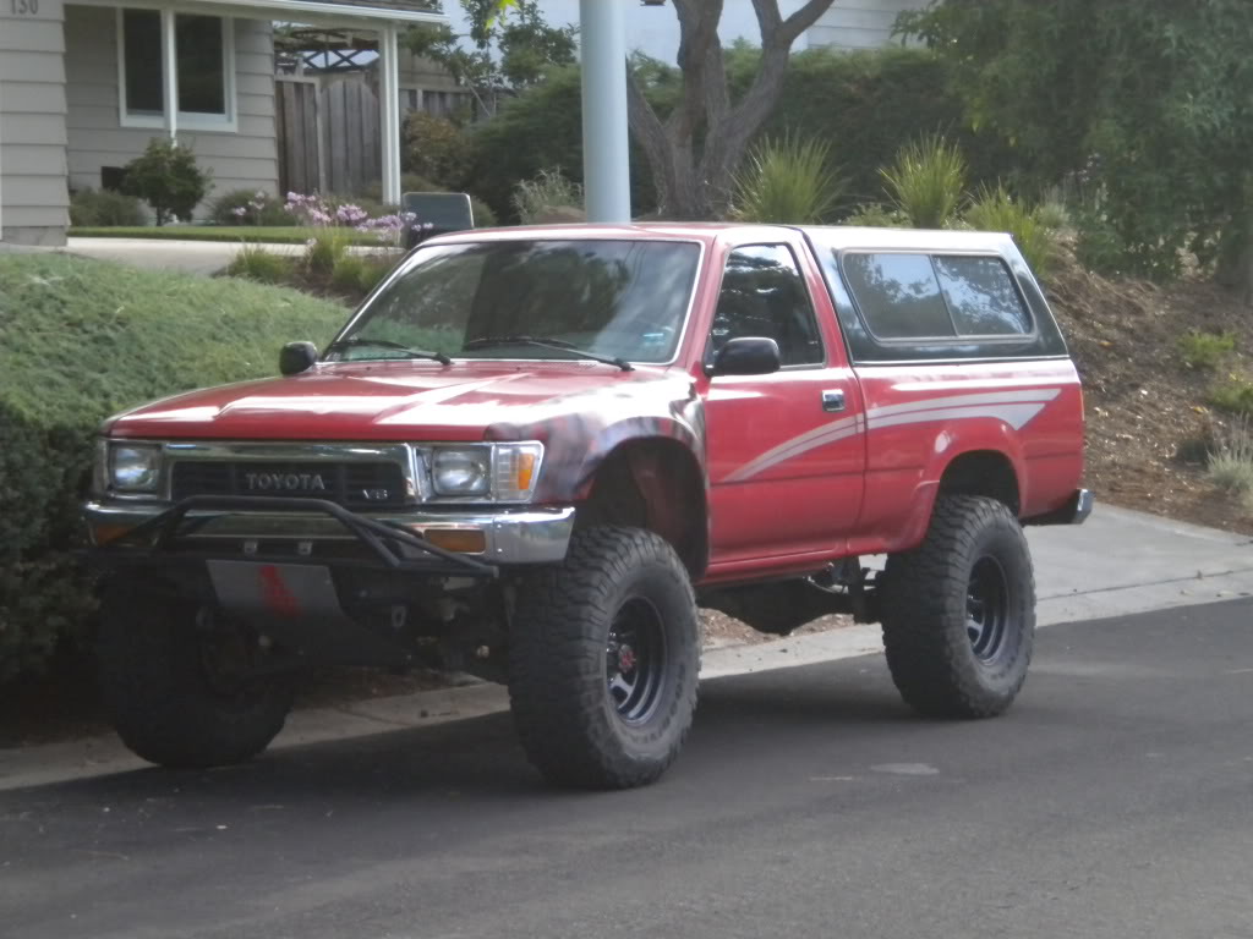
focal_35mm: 105
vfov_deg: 14.1
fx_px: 3801
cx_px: 626
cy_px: 470
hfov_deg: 18.7
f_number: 5.9
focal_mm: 18.9
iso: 400
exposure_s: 1/244
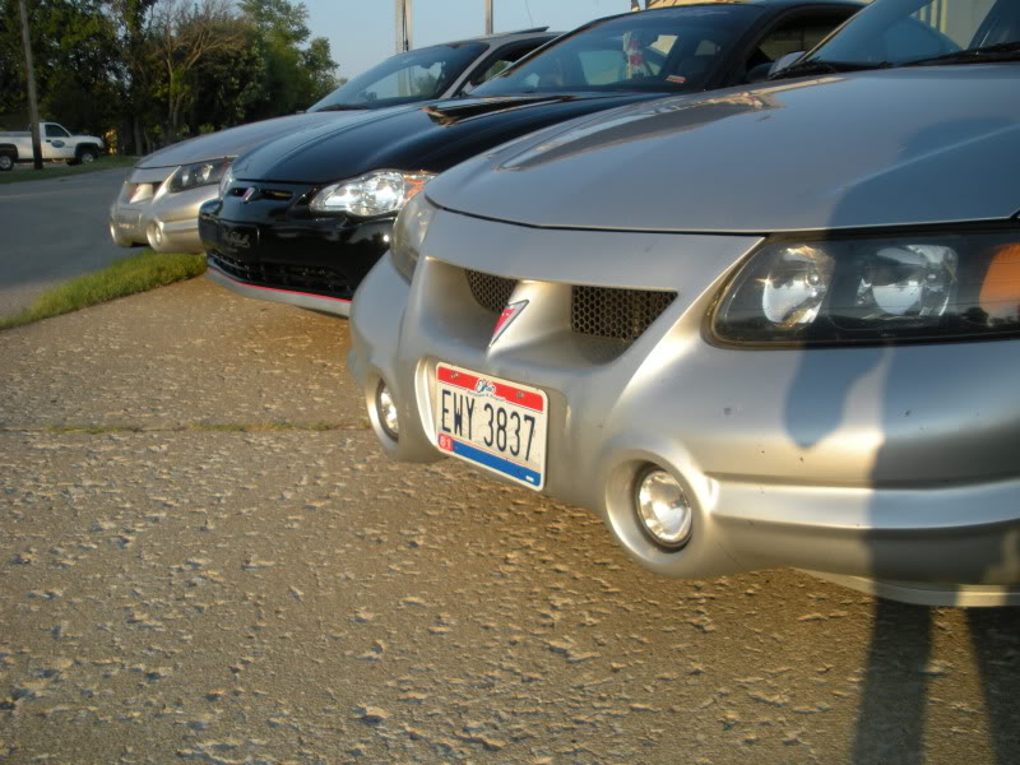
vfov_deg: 39.7
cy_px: 382
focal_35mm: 36
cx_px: 510
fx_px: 1061
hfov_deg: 51.4
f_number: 3.5
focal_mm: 6.3
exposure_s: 1/290
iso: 64
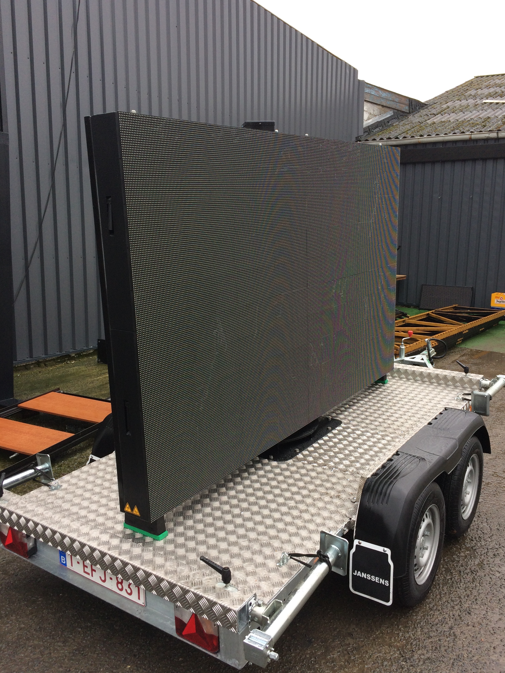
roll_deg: -0.9
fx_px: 584
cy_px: 328
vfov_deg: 60.0
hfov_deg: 46.8
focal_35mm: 30
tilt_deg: -14.1
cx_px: 258
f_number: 2.2
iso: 50
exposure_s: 1/100
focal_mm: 4.15
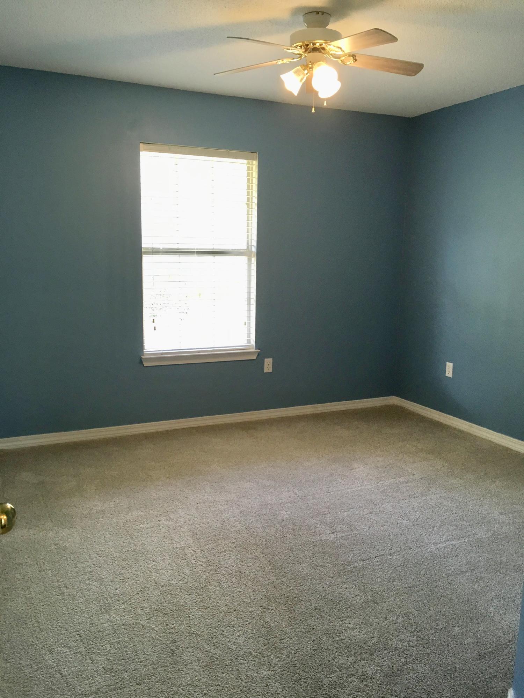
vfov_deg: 61.7
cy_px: 349
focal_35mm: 29
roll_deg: -0.2
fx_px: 585
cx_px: 262
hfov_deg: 48.2
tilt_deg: -8.6
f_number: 2.2
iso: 40
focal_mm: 4.15
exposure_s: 1/30
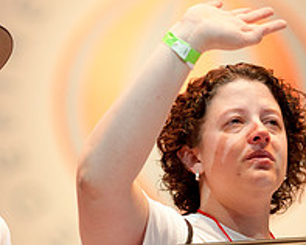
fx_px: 2901
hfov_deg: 6.0
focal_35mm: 320
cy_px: 209
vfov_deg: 4.8
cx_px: 127
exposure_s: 1/1000
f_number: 2.8
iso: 2500
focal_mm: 116
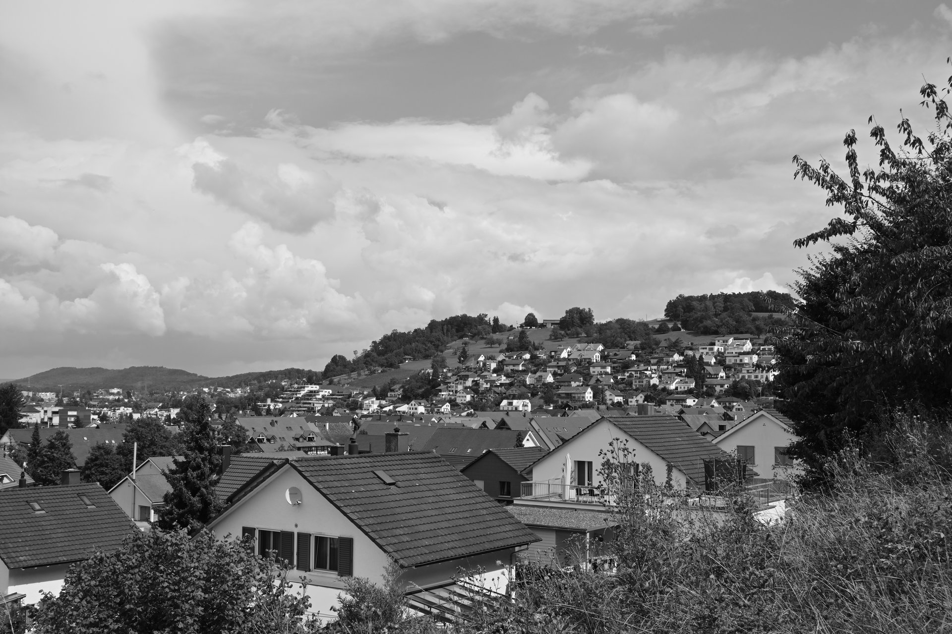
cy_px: 317
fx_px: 1031
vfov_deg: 34.2
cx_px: 476
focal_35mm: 39
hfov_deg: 49.6
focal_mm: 26
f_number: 13
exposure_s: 1/200
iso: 100
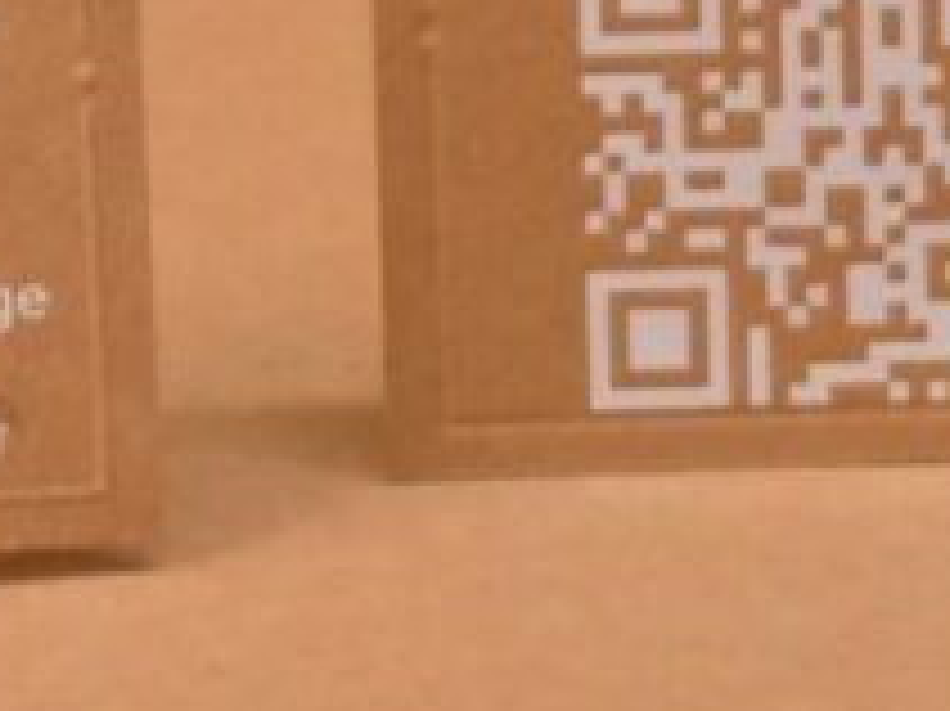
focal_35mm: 266
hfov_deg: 7.4
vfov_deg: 5.6
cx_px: 1090
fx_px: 7296
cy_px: -97
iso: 6400
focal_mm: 38
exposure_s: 1/125
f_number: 14
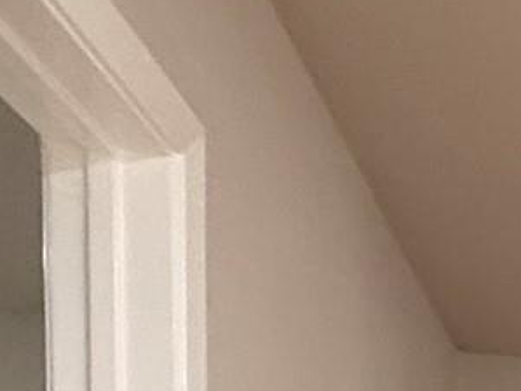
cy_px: 761
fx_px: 1444
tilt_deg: -0.7
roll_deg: -0.1
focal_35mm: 96
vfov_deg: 13.4
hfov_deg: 14.3
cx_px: 1225
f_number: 2.2
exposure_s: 1/60
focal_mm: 2.22
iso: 500
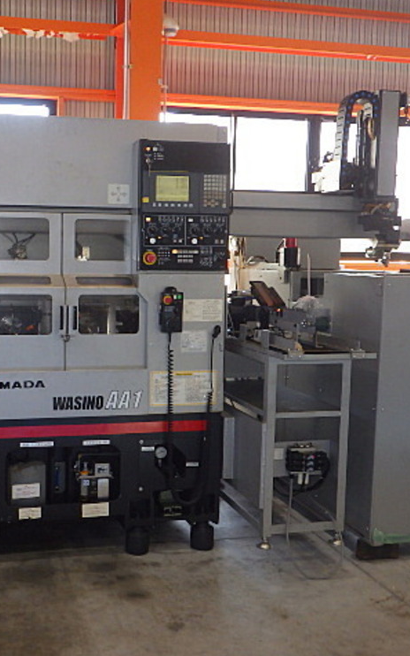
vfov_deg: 49.3
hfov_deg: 31.4
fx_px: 715
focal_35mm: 40
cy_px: 325
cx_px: 96
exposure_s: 1/60
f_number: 3.5
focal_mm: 5
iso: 250
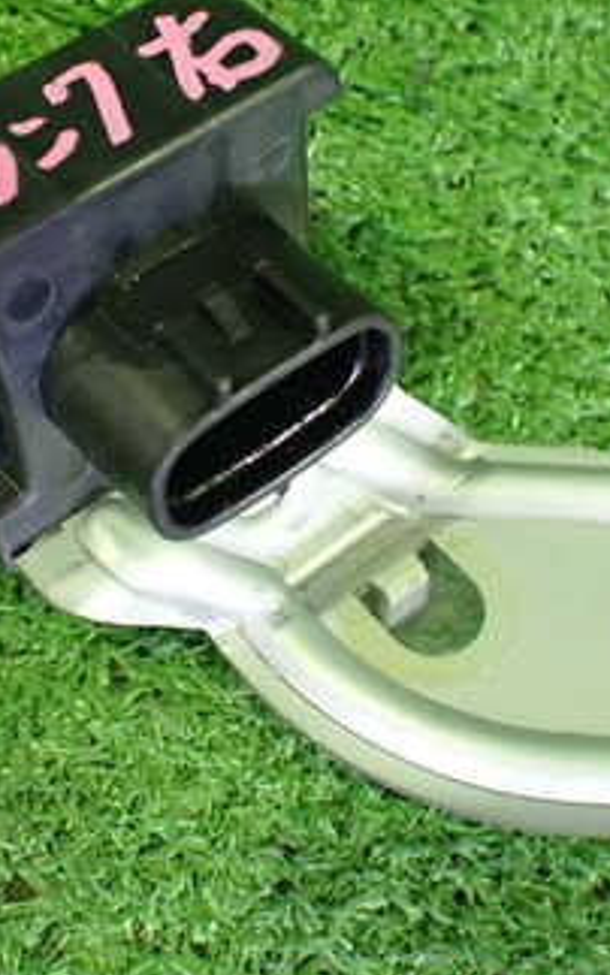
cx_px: 248
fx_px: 1569
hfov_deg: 22.0
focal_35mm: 59
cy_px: 377
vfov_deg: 34.4
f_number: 2.3
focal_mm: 5.4
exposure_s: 1/30
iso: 800
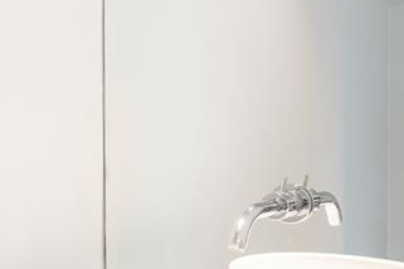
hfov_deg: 34.6
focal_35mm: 51
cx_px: -19
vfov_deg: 26.5
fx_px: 572
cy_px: 138
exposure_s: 1/3
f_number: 7.1
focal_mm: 16
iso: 100
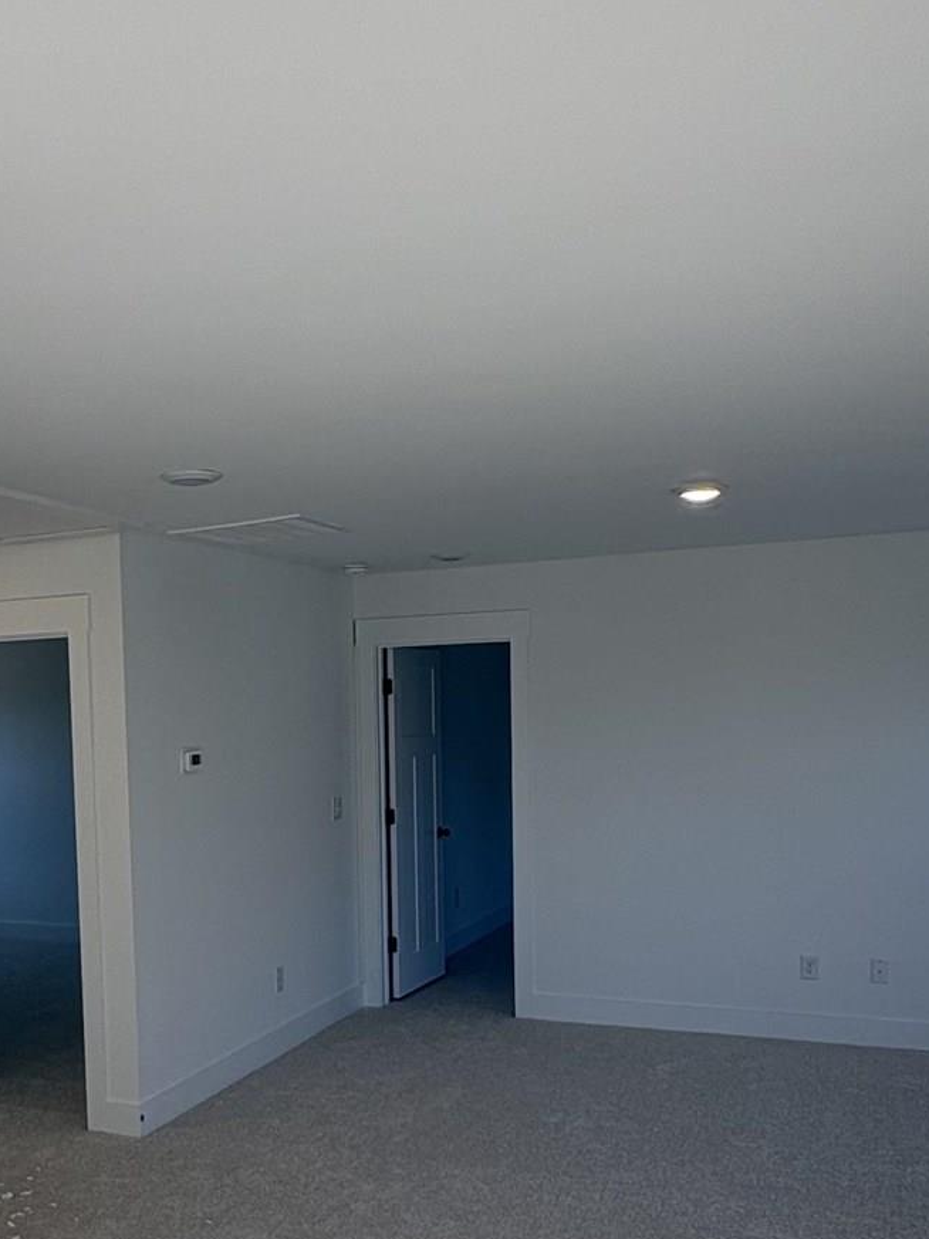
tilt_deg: -4.2
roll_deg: +2.1
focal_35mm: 37
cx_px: 243
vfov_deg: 49.3
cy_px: 817
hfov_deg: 37.8
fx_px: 1324
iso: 40
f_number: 2.2
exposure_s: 1/150
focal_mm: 2.22
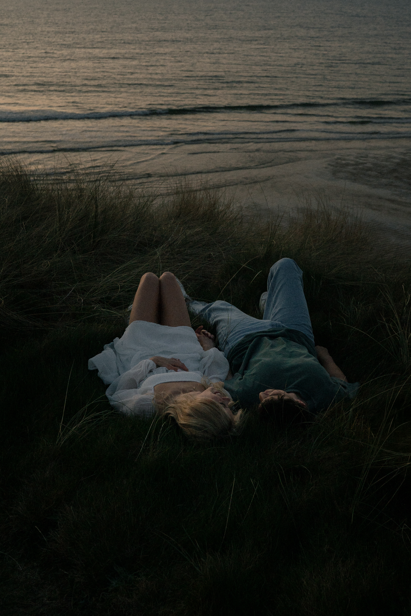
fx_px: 719
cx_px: 206
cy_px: 308
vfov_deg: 46.4
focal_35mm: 42
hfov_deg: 31.9
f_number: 4
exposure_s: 1/500
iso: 400
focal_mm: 28
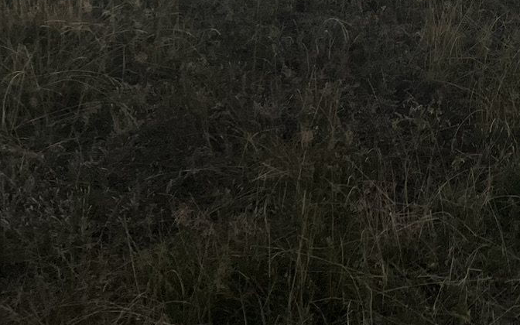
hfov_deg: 22.2
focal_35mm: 84
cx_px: 668
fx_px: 1190
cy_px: -228
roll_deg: +1.4
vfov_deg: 14.1
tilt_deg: +4.3
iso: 125
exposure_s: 1/106
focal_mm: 5.1
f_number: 1.6
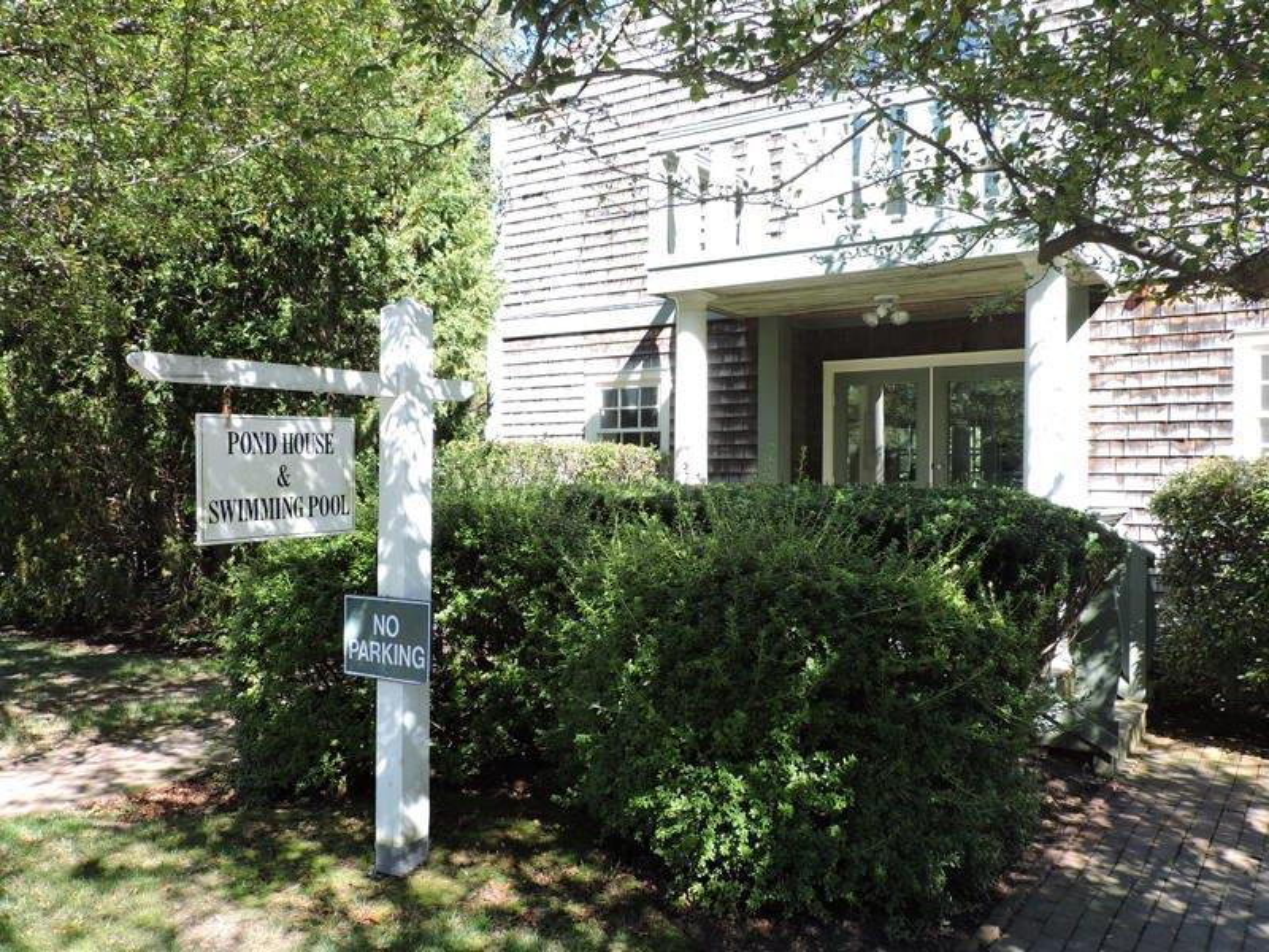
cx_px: 634
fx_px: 1026
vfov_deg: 49.7
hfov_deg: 63.4
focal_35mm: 28
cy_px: 476
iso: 100
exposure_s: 1/160
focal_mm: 5
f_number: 3.1
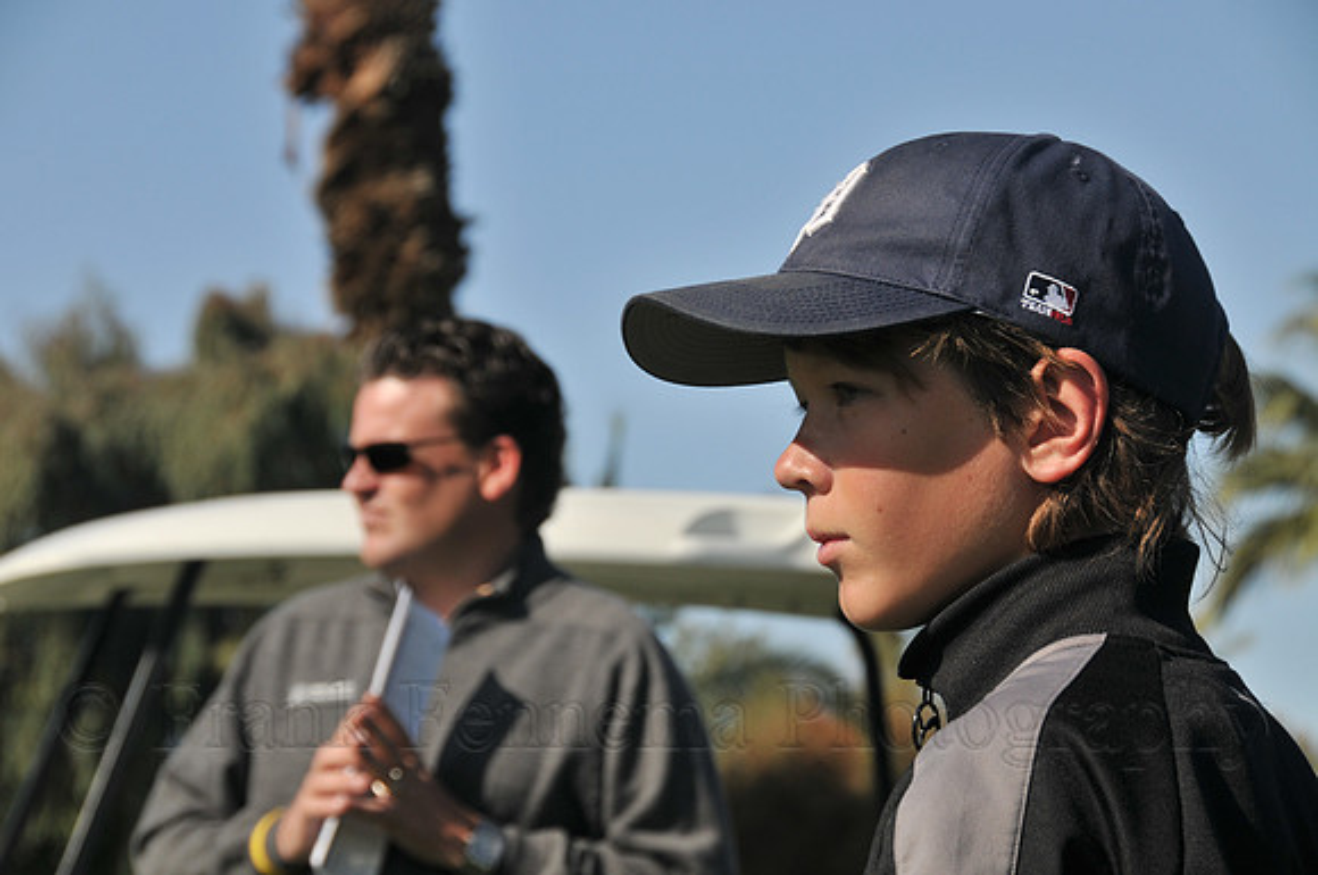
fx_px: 5210
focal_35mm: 142
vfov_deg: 9.6
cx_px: 659
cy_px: 438
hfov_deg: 14.4
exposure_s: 1/250
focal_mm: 95
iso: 200
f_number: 8
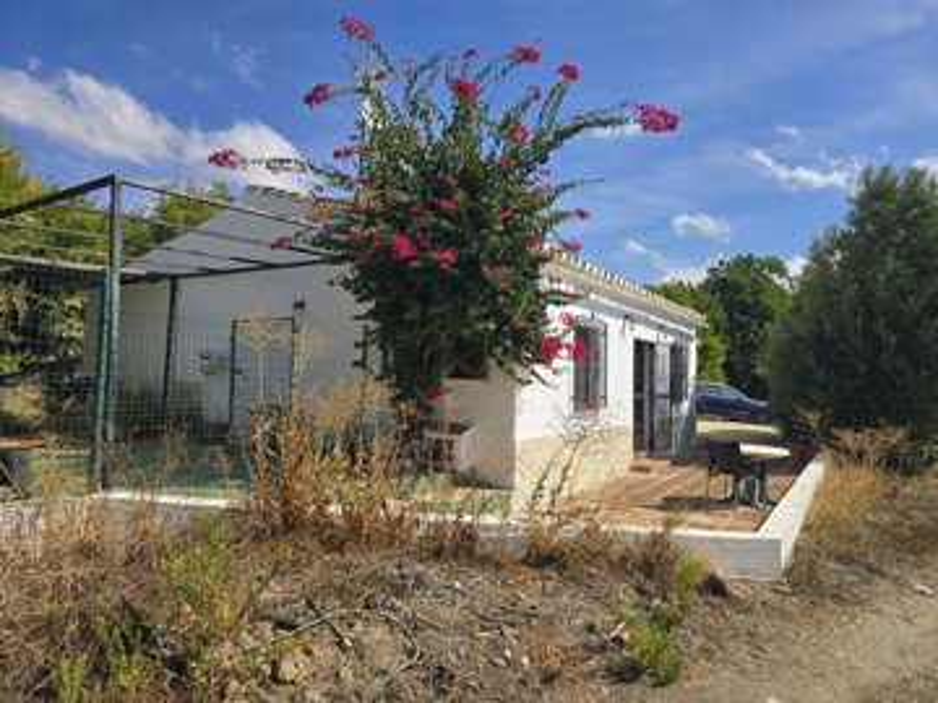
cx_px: 469
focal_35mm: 23
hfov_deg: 73.9
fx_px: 623
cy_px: 352
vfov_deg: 58.9
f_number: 1.7
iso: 12
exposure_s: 1/984
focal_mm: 6.3
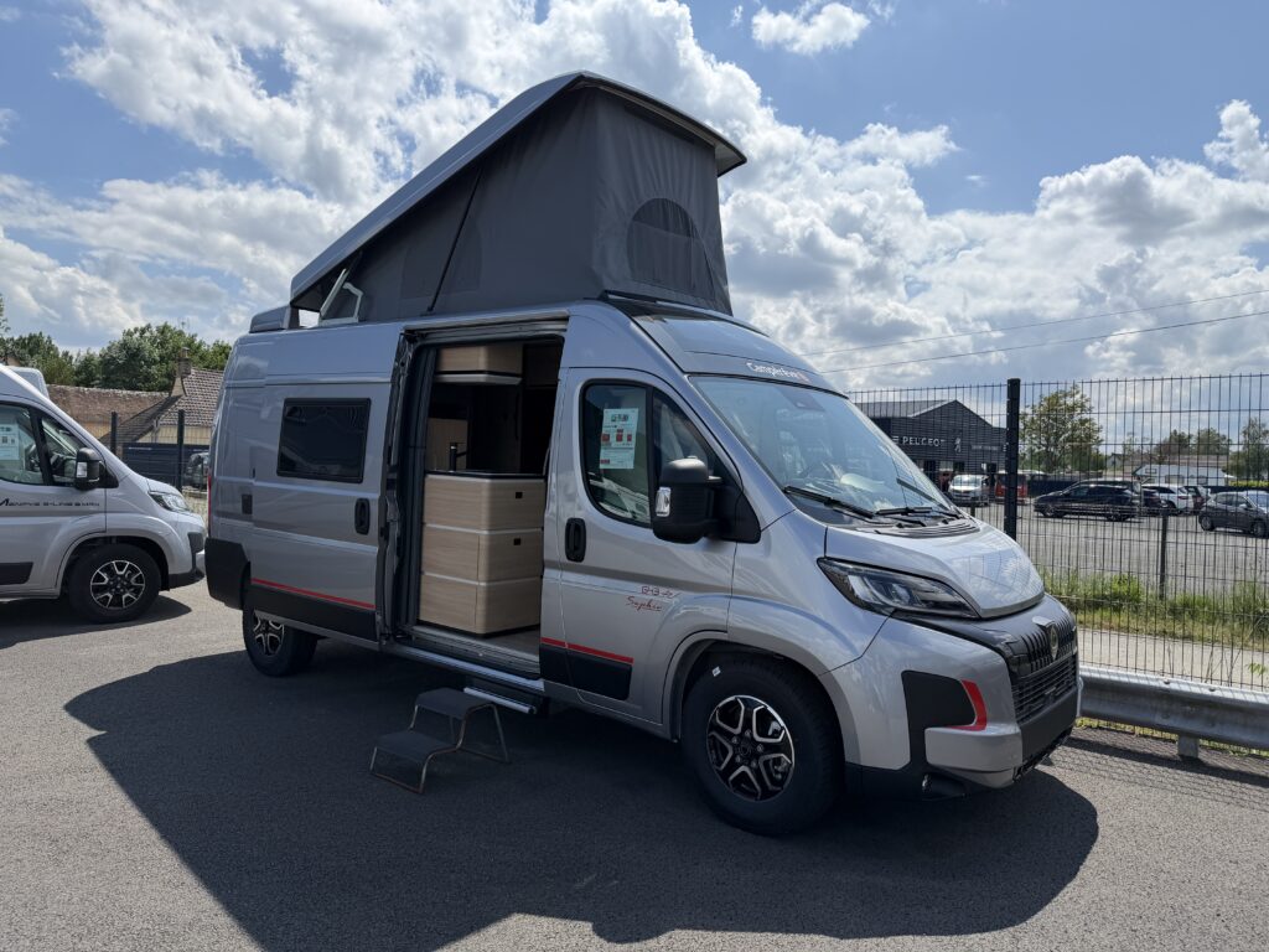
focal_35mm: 24
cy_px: 476
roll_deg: -1.7
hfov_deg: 71.6
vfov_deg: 56.8
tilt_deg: -1.0
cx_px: 634
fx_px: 880
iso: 80
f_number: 1.78
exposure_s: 1/7353
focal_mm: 6.76
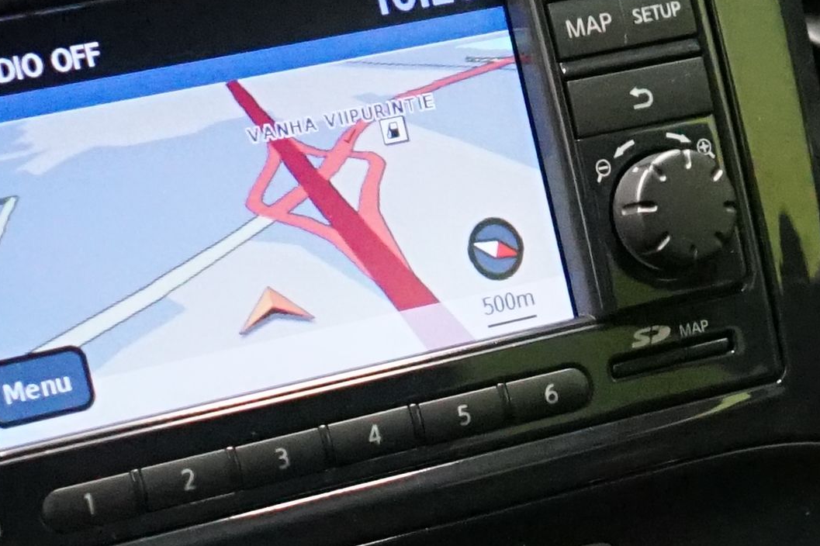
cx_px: 841
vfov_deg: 8.4
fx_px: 3620
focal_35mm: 159
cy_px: 897
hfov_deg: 12.7
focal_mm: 28
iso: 6400
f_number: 3.5
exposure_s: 1/60
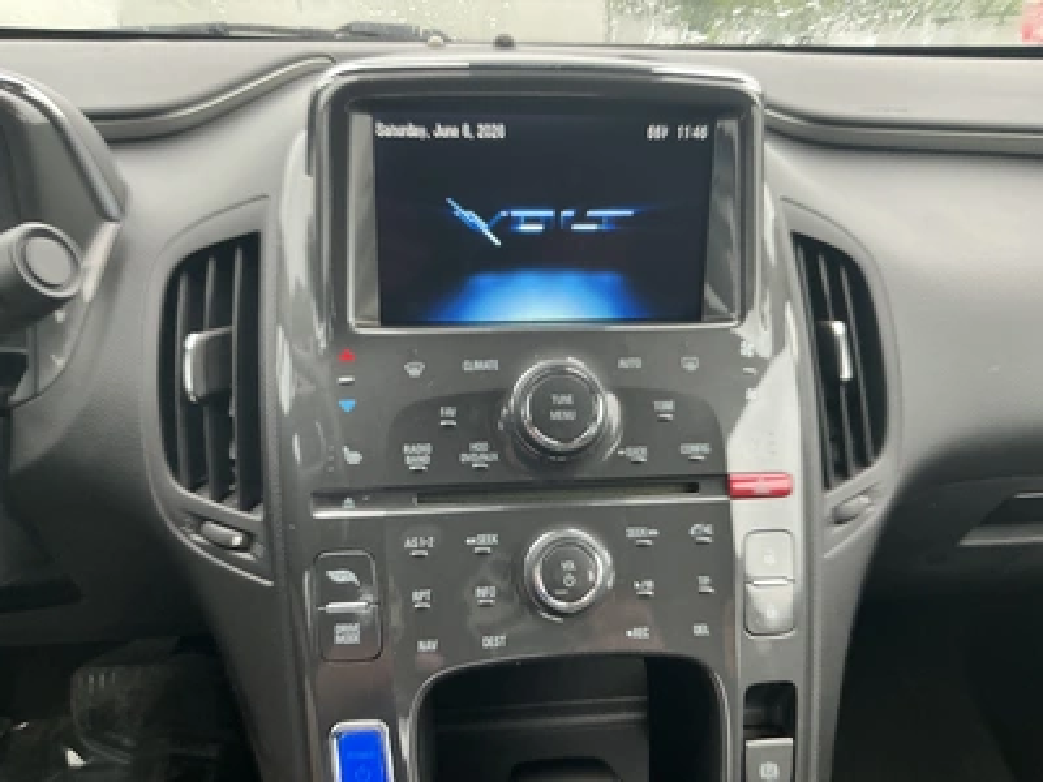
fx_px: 844
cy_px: 391
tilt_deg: -22.1
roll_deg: -0.4
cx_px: 522
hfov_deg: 63.4
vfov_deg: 49.7
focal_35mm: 28
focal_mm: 3
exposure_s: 1/68
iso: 64
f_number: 1.8
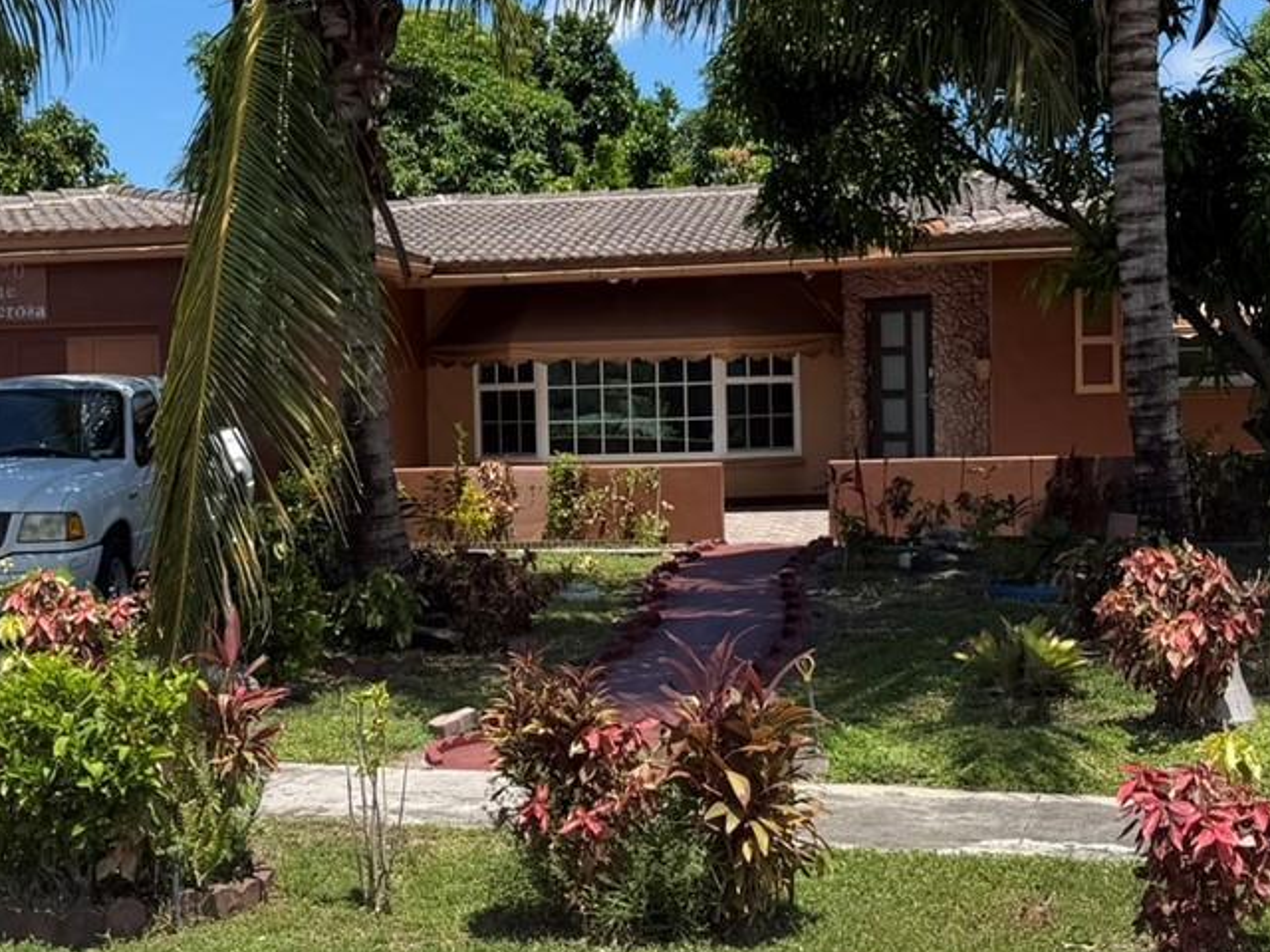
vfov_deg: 24.4
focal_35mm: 60
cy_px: 484
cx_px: 468
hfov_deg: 32.0
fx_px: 2201
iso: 80
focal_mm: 6.76
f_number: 1.78
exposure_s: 1/3953
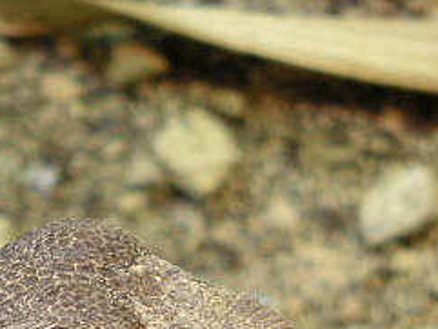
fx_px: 3735
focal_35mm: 295
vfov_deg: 5.0
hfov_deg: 6.7
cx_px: 107
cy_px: 434
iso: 64
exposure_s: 1/111
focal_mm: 14.4
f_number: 3.7
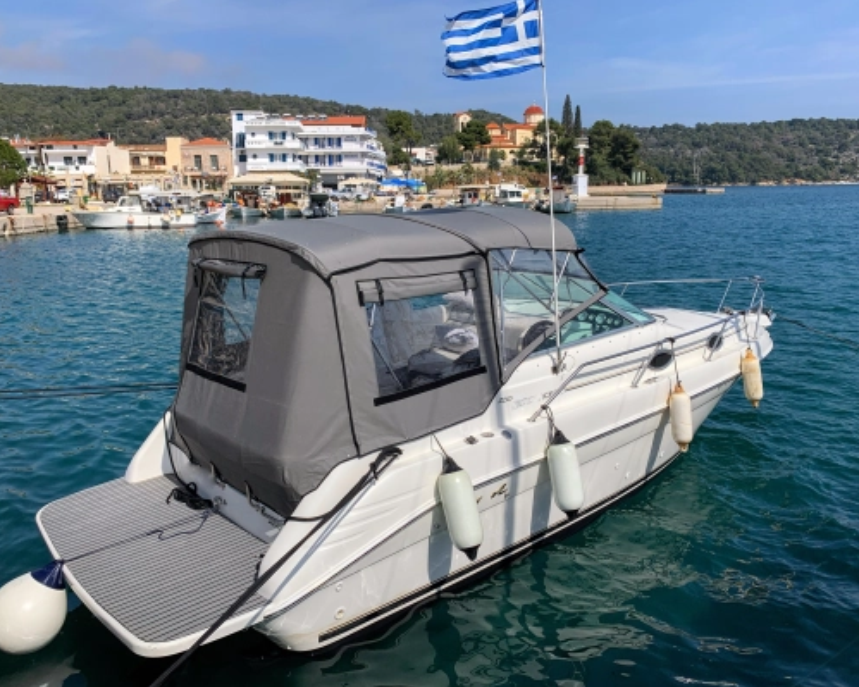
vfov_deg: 51.5
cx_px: 427
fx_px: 712
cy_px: 349
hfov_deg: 62.2
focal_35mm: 28
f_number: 1.8
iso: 25
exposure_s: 1/4098
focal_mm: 4.25
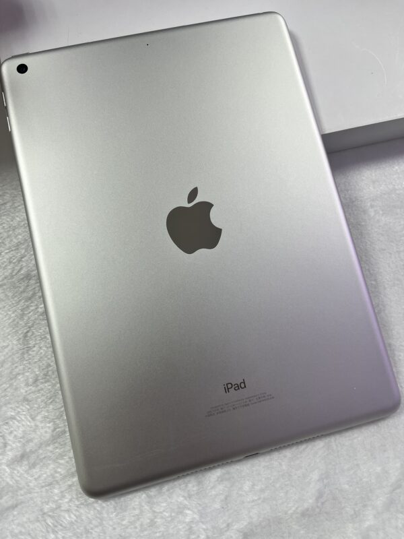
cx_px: 202
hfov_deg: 53.1
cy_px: 270
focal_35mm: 26
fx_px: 405
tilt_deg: -70.7
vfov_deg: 67.3
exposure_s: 1/120
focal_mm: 5.1
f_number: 1.6
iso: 64
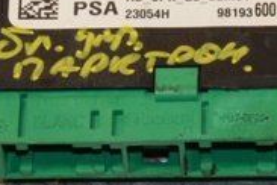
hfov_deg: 5.2
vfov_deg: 3.5
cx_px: 145
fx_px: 3029
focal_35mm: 394
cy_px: 9
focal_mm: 75
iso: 800
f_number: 10
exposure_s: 1/200
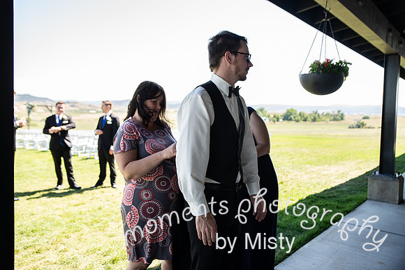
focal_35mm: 31
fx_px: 349
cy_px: 135
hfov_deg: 60.3
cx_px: 202
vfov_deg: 42.3
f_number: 3.2
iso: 80
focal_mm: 31
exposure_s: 1/200
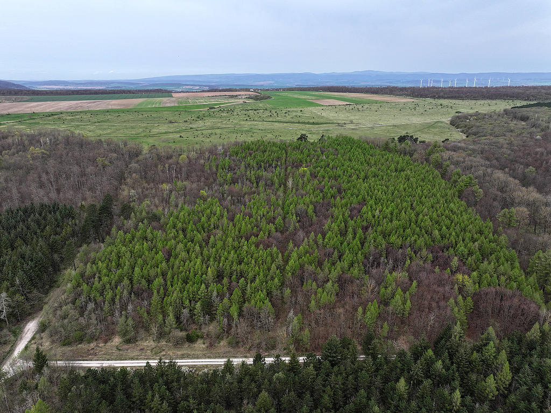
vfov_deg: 56.8
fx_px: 382
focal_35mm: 24
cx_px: 276
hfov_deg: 71.6
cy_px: 206
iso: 140
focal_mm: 12.29
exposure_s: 1/1250
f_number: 2.8
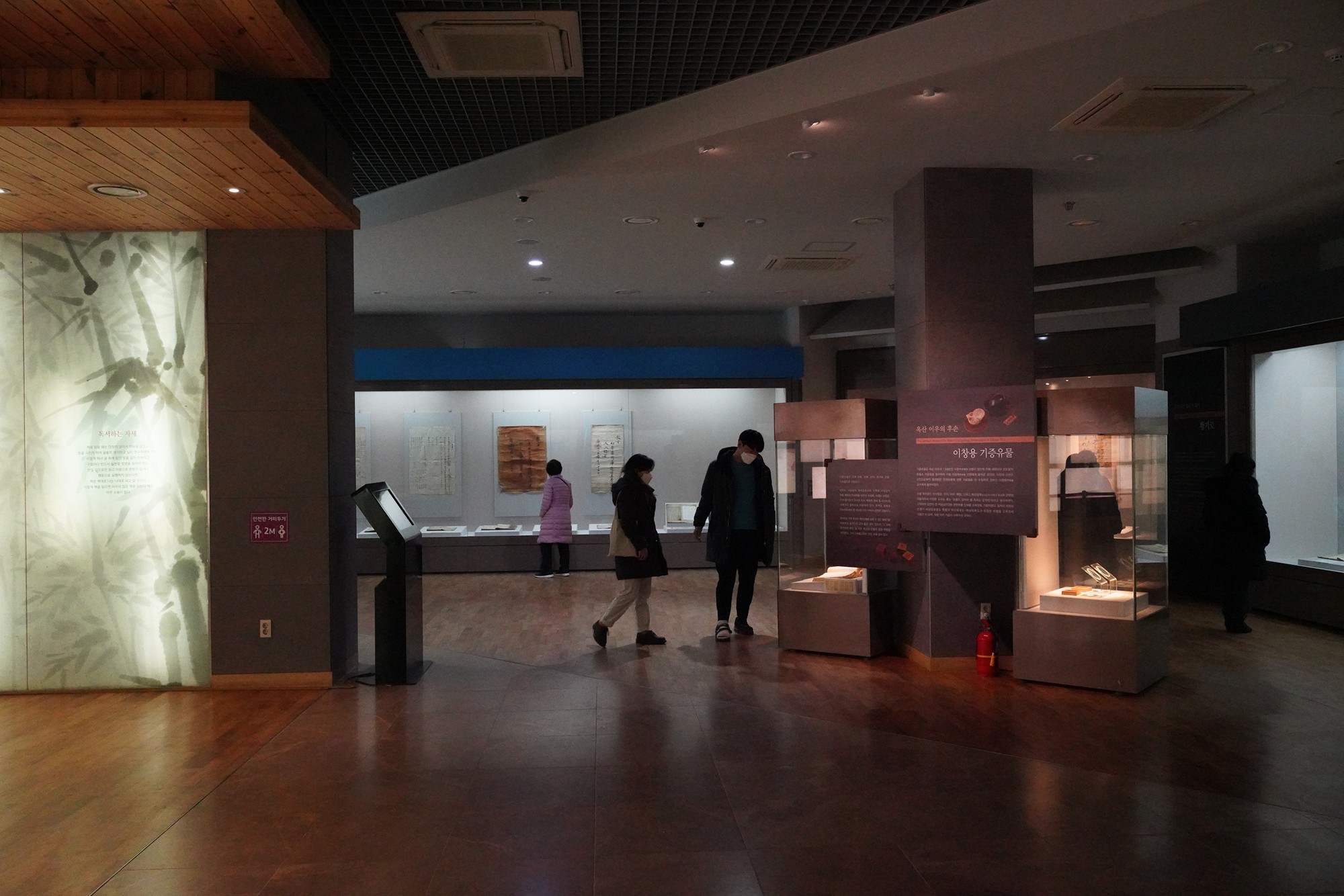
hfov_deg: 65.5
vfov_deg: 46.4
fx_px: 1045
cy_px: 448
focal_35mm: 28
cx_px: 672
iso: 20000
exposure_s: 1/100
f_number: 7.1
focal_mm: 28
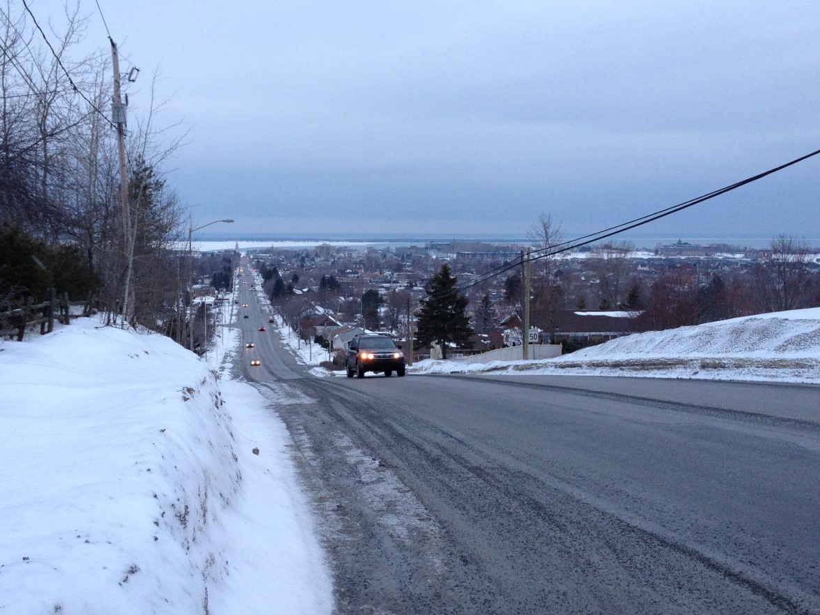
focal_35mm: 43
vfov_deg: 33.6
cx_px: 341
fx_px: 1019
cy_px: 322
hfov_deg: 43.7
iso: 64
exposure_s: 1/120
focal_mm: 4.28
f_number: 2.4
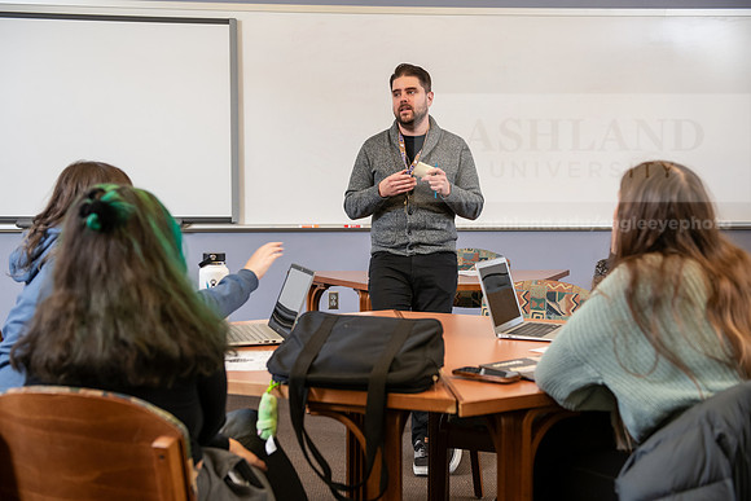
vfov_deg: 28.1
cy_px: 250
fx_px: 1002
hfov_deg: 41.1
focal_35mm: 48
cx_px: 376
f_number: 3.5
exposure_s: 1/125
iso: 640
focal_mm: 48
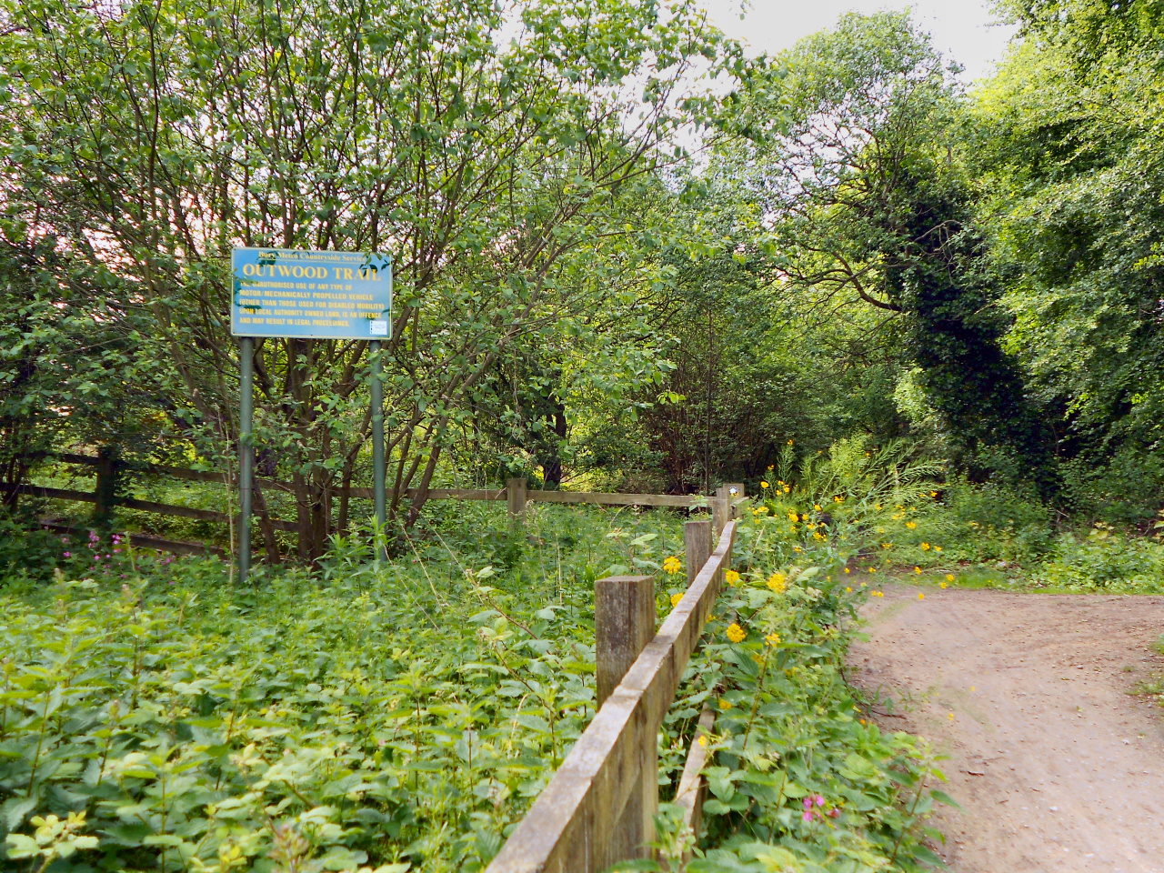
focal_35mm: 32
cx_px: 582
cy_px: 436
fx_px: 1076
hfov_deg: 56.8
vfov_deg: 44.2
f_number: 3.6
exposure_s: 1/80
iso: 80
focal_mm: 5.8
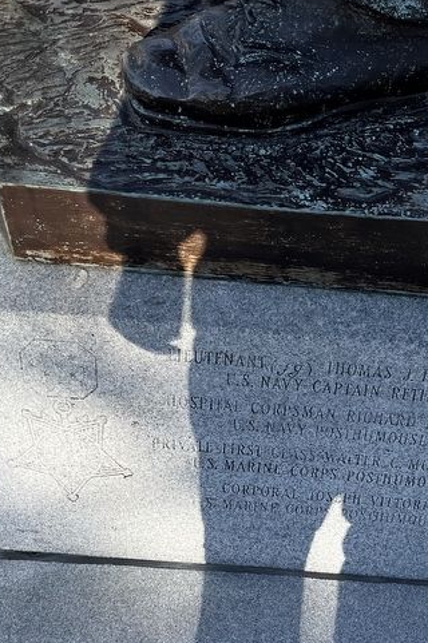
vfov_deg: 43.4
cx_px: 280
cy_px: 386
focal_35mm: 45
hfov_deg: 29.6
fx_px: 804
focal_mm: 5.1
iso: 50
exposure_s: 1/1186
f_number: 1.6
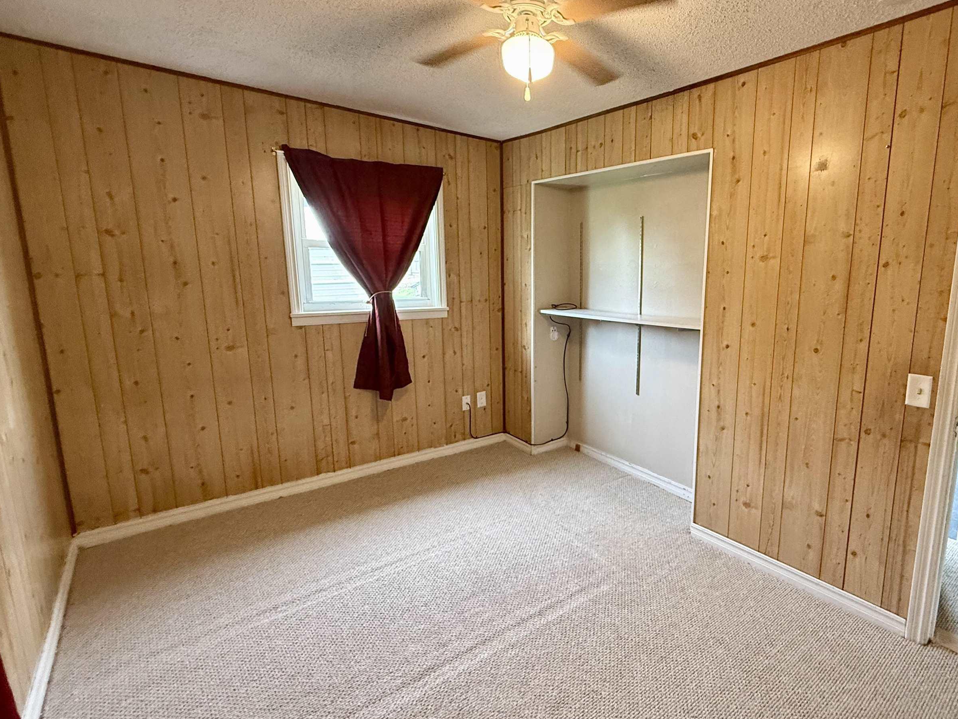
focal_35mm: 18
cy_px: 351
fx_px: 498
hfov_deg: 86.3
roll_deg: -0.7
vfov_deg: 71.6
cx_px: 589
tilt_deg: -9.2
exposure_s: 1/60
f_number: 2.2
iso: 400
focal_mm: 2.22
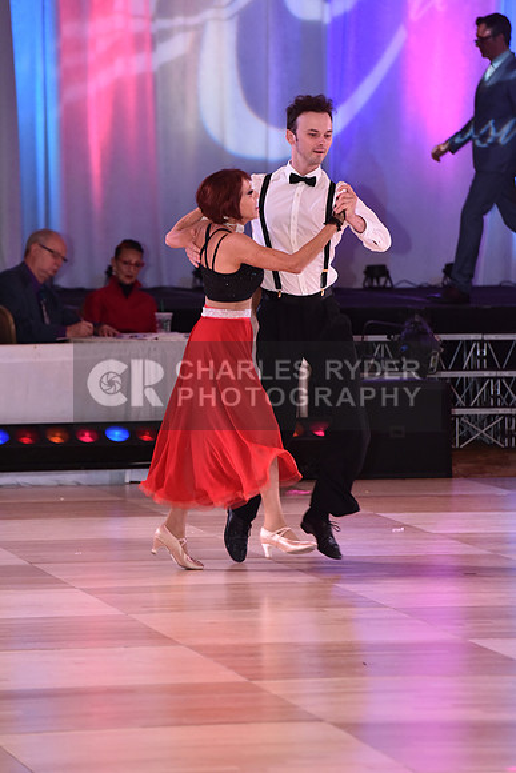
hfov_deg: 6.9
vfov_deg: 10.3
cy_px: 386
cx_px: 258
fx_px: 4297
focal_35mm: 200
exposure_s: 1/250
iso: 2000
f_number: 4.5
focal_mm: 200
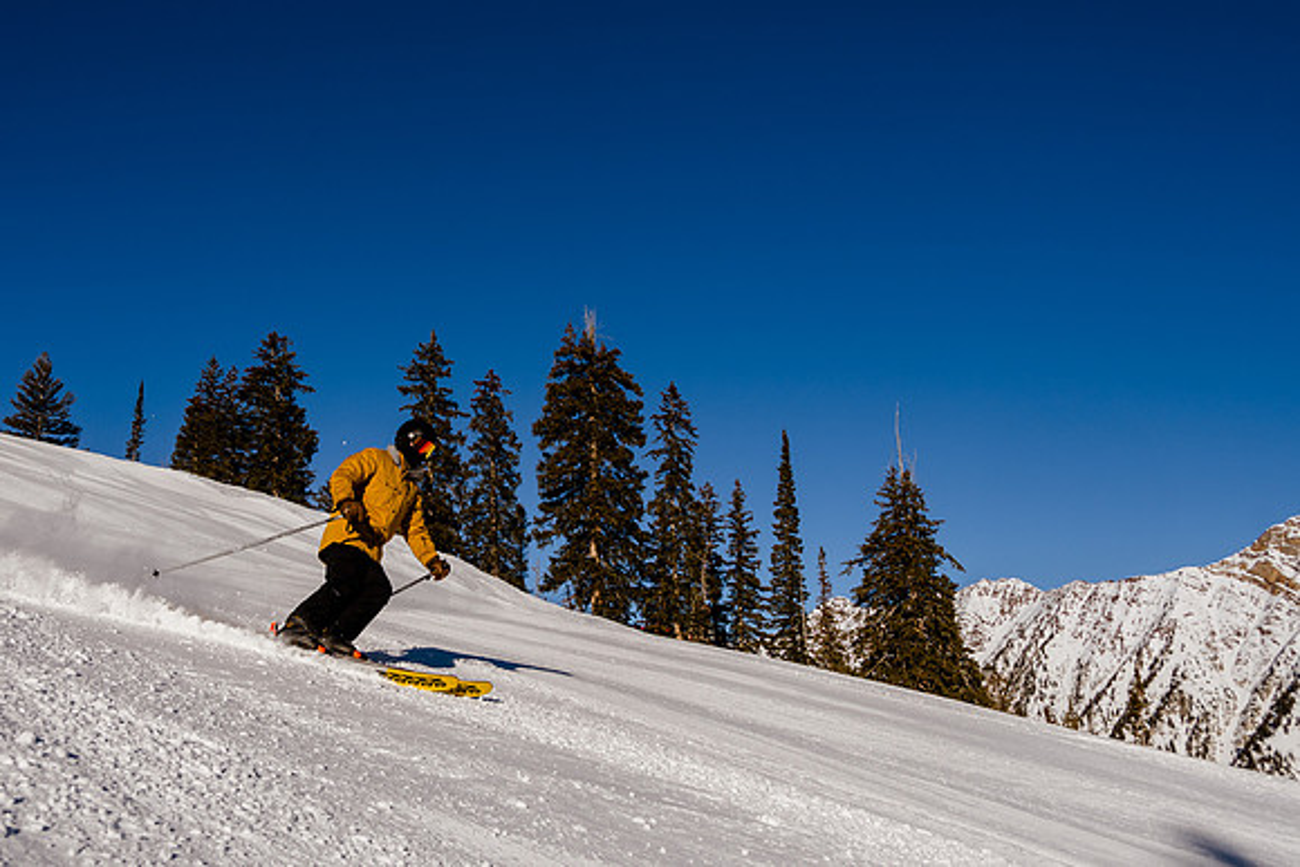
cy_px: 394
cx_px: 560
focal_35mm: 39
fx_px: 1424
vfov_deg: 33.9
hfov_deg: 48.9
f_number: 7.1
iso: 160
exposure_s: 1/1600
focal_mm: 22
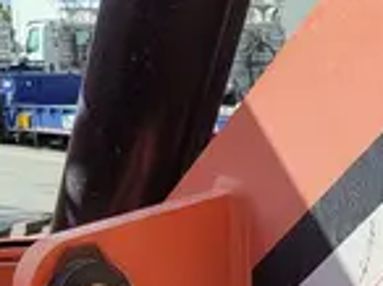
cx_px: 357
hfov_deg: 14.9
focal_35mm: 131
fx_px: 1447
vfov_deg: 10.5
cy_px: 552
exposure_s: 1/1636
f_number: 1.8
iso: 40
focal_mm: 5.4
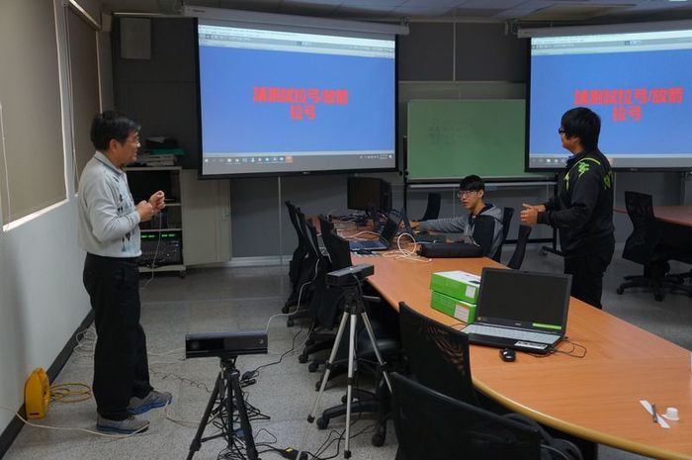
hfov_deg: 49.6
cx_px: 346
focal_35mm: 39
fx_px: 749
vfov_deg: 34.1
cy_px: 230
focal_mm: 26
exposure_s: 1/160
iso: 1000
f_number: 4
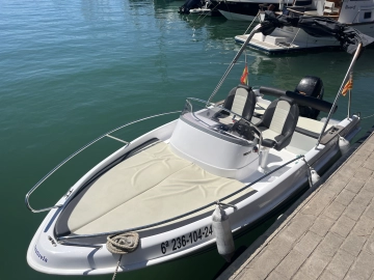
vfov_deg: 53.1
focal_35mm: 26
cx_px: 187
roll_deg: -1.3
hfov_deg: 67.3
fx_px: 281
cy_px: 140
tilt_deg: -30.2
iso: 50
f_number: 1.6
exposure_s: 1/9091
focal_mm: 5.1
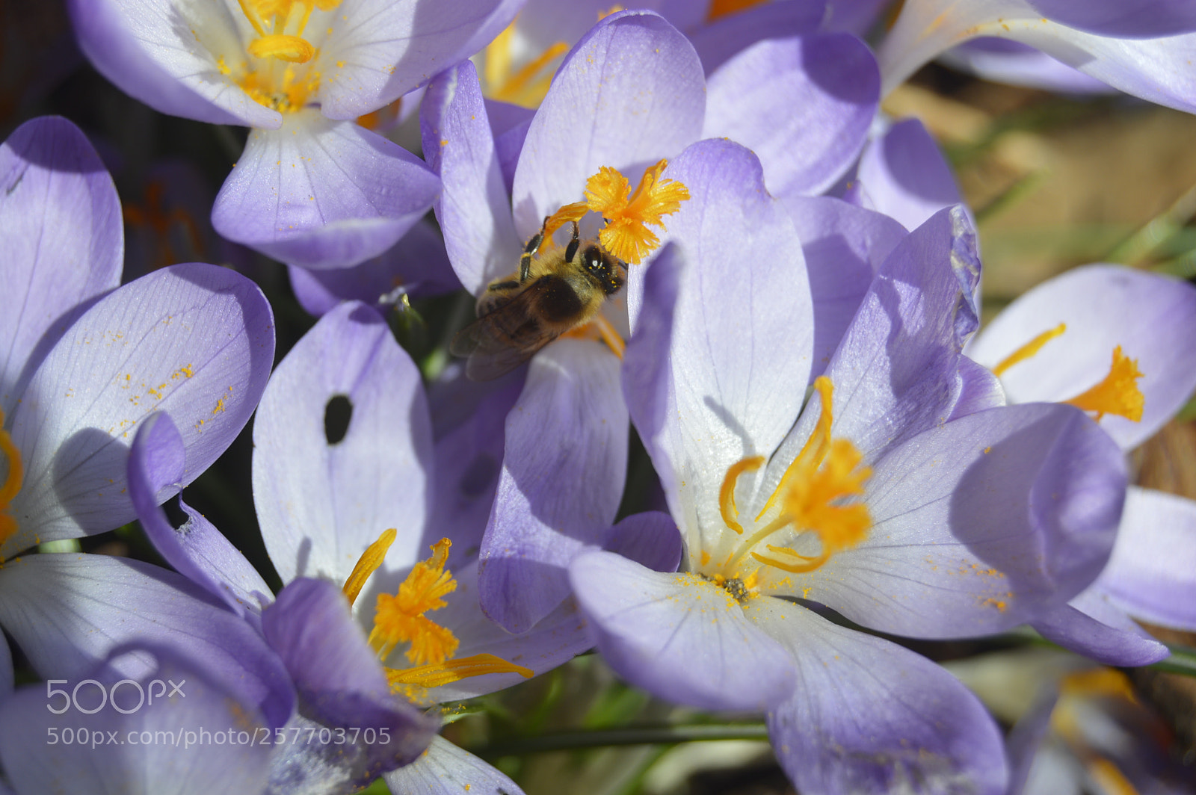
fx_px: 2739
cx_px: 598
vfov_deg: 16.5
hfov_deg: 24.6
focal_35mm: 82
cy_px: 398
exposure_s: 1/250
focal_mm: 55
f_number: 8
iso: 100
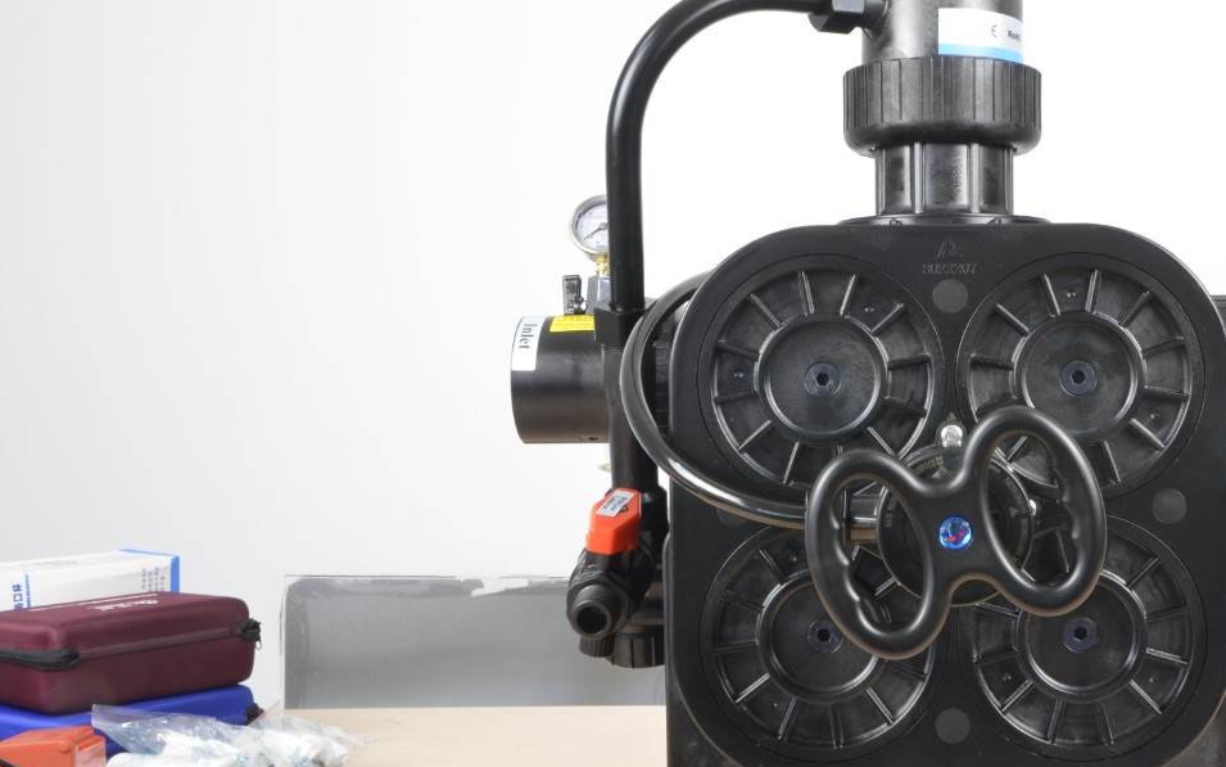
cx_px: 913
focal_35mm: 46
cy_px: 346
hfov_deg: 42.2
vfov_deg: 28.0
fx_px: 1537
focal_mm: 18
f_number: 16
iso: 200
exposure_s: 1
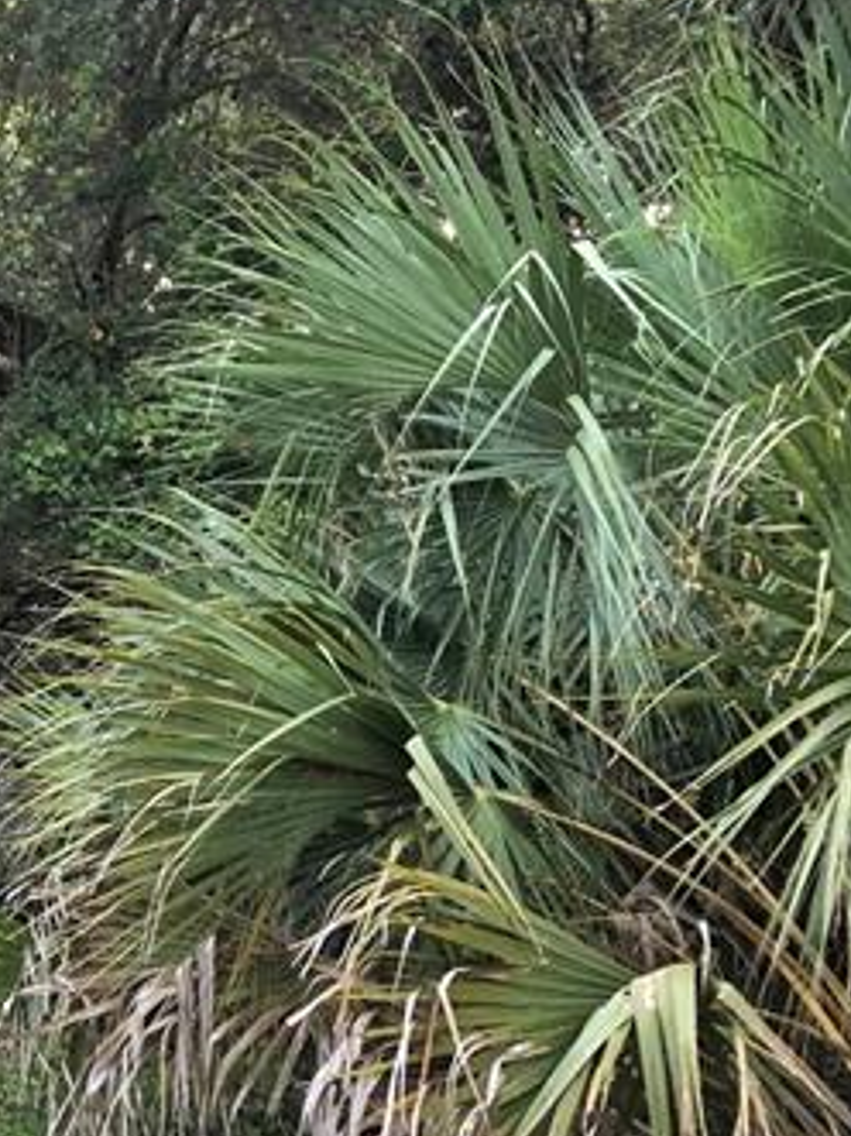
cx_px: 34
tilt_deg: +1.8
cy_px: 724
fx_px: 2132
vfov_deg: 29.7
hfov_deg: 21.9
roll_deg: +0.1
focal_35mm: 65
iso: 32
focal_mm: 3.99
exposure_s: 1/30
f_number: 1.8
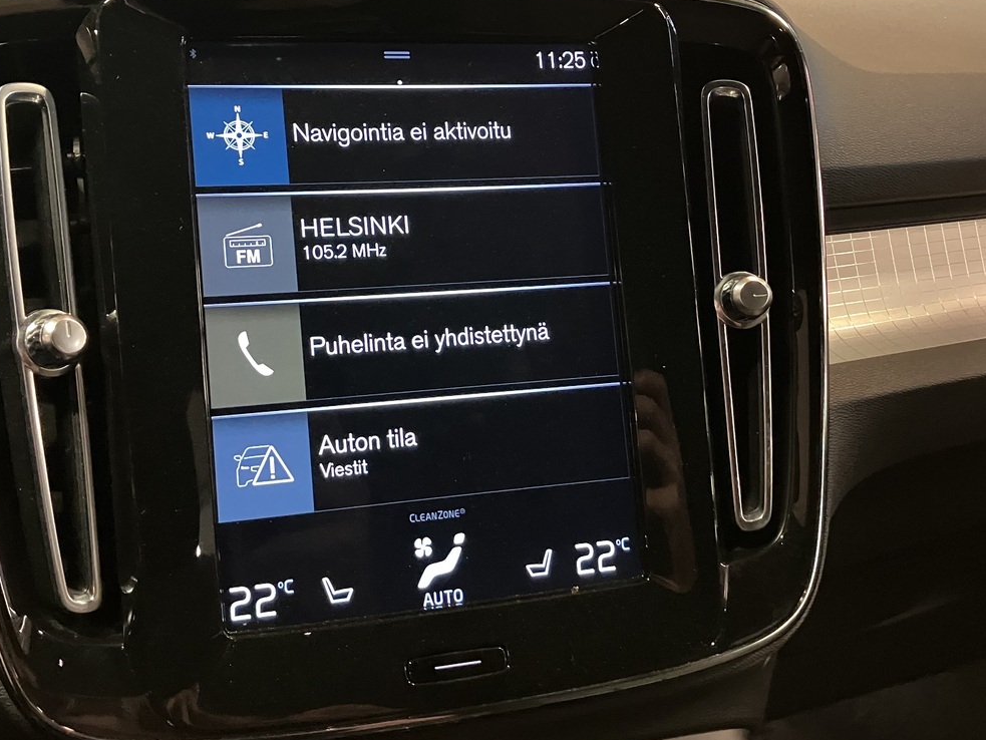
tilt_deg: -16.7
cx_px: 482
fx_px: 1168
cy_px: 302
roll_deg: -1.6
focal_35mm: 41
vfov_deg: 35.1
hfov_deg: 45.8
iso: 500
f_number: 1.8
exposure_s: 1/25
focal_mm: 3.99
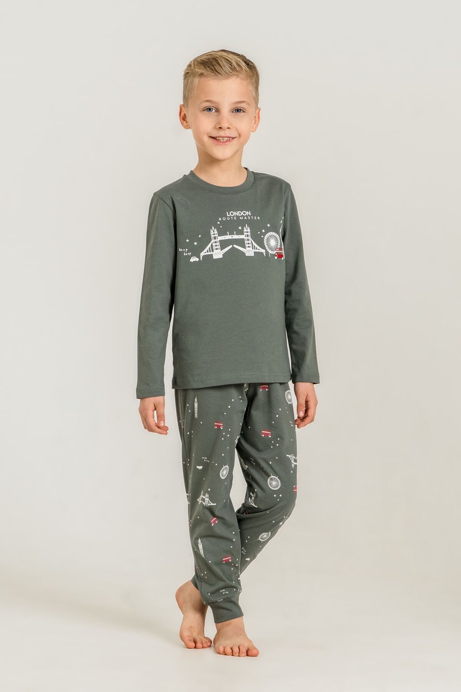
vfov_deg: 18.3
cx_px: 230
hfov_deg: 12.2
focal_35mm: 112
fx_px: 2151
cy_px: 346
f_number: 9
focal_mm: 75
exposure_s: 1/160
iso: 200
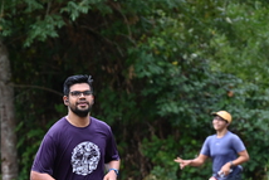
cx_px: 63
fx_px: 3851
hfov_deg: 4.0
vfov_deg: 2.7
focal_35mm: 515
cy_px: 172
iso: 560
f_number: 6.3
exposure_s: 1/250
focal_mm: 200
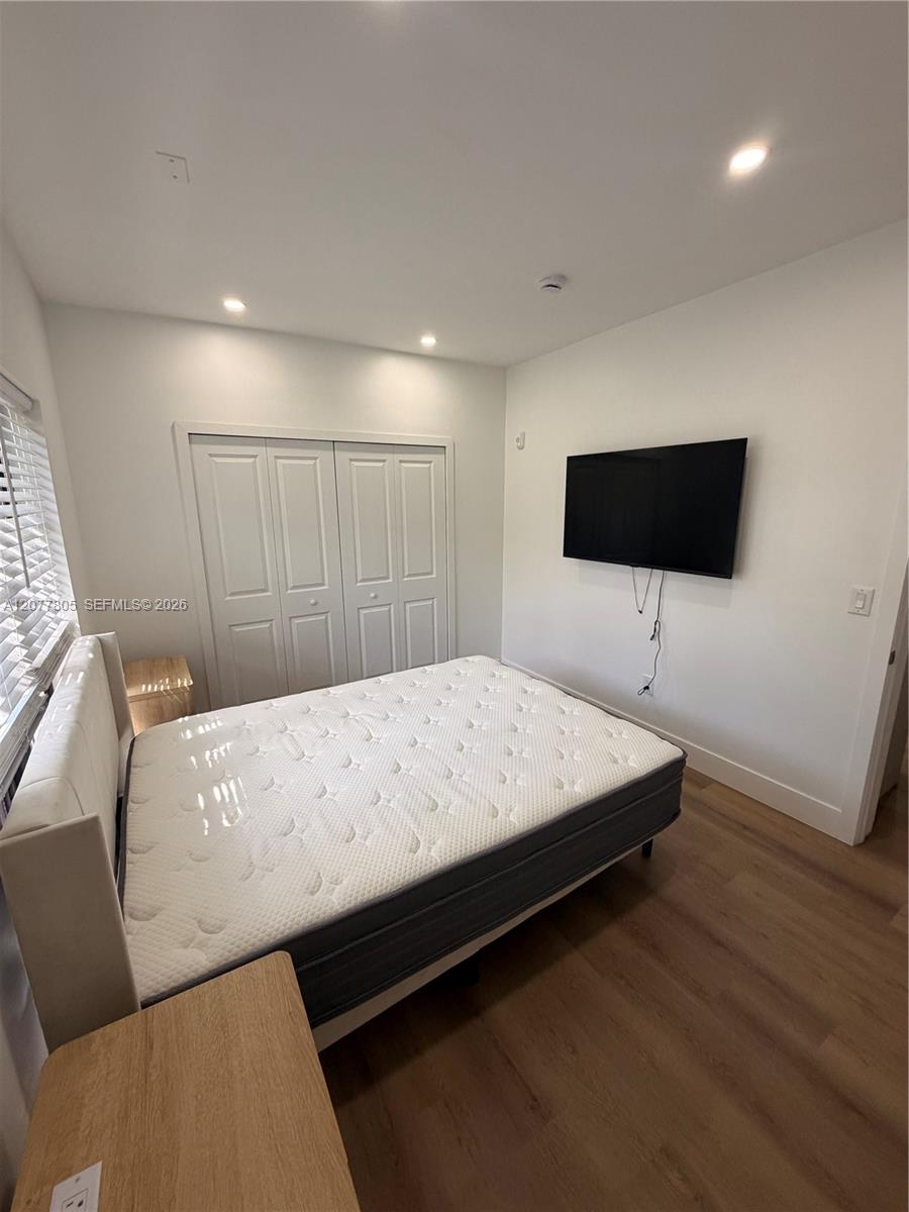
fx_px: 490
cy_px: 606
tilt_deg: -12.7
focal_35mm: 14
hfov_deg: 85.7
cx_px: 454
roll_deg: -0.1
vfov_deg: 102.1
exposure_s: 1/121
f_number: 2.2
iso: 160
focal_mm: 2.22
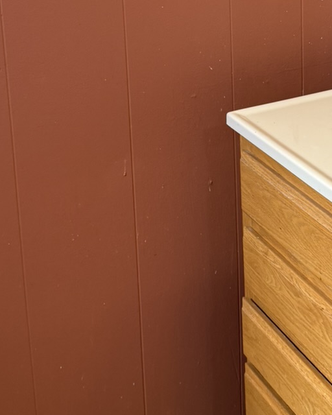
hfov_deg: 20.2
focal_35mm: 75
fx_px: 921
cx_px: 267
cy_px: 5
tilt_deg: -15.3
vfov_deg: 24.3
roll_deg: -0.3
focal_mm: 6.76
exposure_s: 1/120
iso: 200
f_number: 1.78
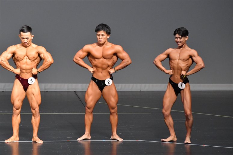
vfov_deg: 4.4
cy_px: 78
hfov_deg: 6.5
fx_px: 2038
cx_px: 116
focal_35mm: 315
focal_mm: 210
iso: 9000
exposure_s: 1/400
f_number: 5.6
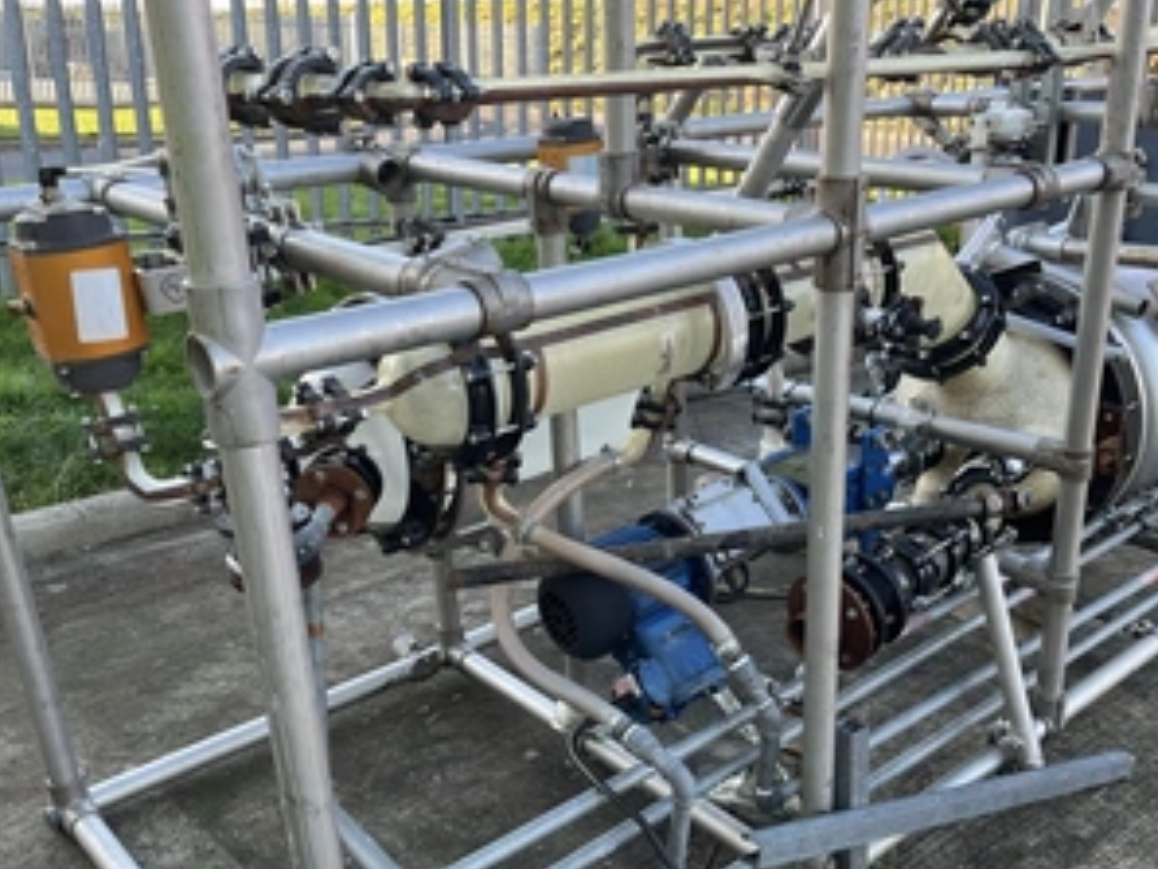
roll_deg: -0.1
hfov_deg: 52.4
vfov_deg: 40.5
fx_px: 1171
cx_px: 659
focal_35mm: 35
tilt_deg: -19.5
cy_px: 522
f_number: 1.6
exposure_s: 1/121
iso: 40
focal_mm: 5.1
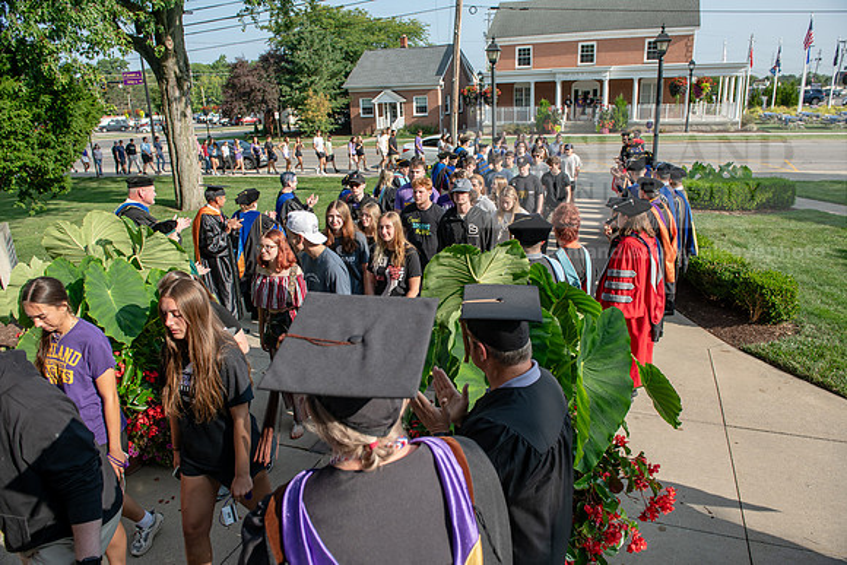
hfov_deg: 73.7
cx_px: 424
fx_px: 565
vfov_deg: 53.2
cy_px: 282
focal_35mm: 24
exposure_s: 1/250
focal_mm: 24
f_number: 5
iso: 100
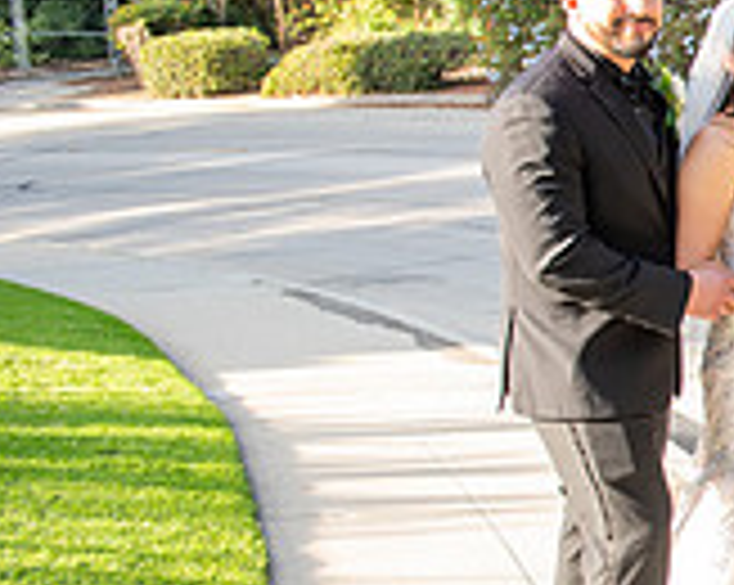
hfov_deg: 16.6
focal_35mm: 97
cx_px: 1301
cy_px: 322
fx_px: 2105
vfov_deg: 15.8
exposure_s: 1/250
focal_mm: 29
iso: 320
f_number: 5
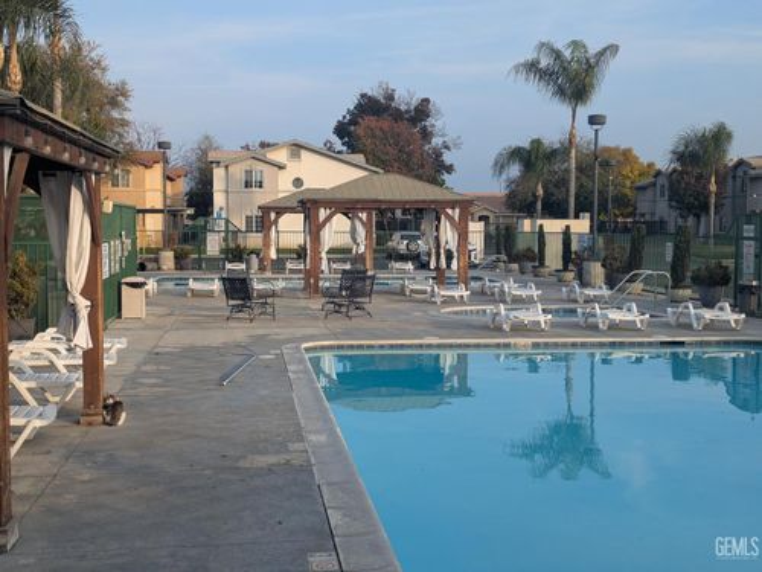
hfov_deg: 39.7
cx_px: 381
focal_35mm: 48
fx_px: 1057
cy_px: 286
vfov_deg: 30.3
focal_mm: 6.81
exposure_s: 1/783
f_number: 1.85
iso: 43
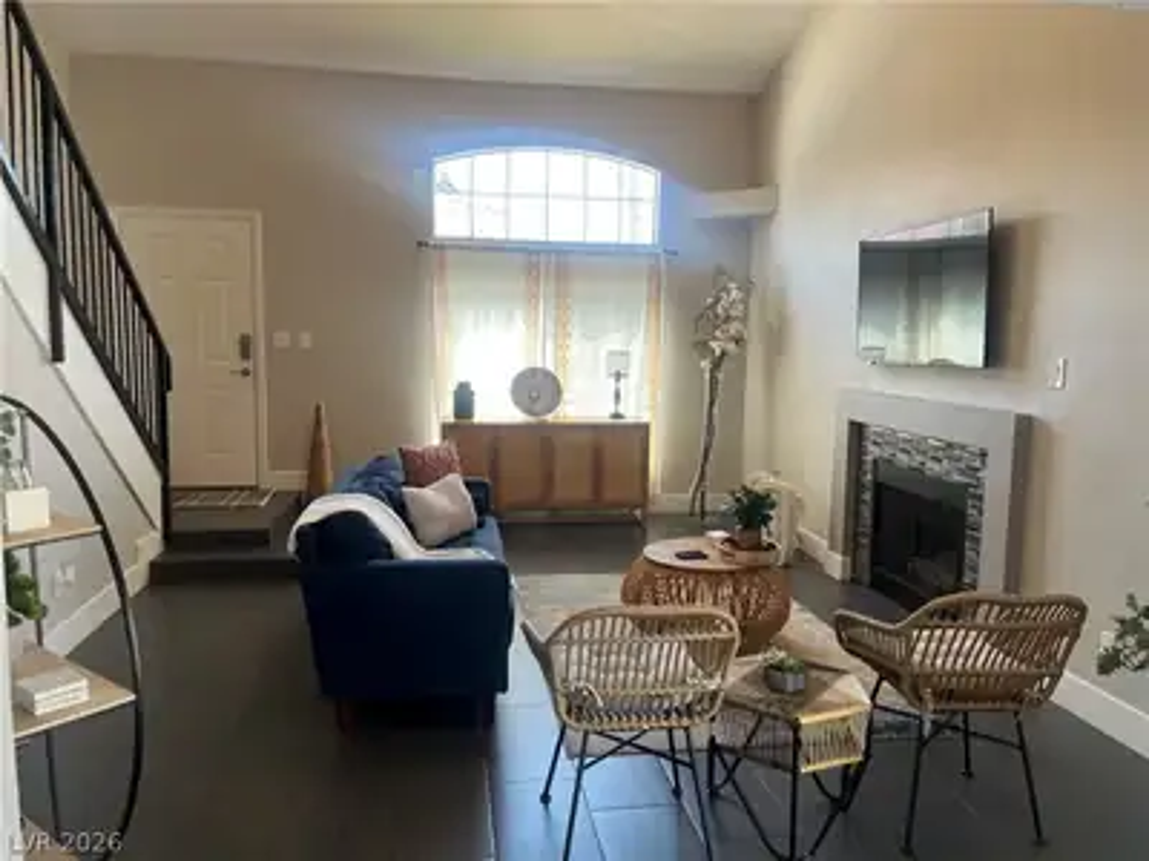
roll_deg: -0.9
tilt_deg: -6.2
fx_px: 863
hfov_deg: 67.3
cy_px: 430
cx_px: 574
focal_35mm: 26
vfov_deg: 53.1
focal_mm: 5.1
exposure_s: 1/120
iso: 80
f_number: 1.6
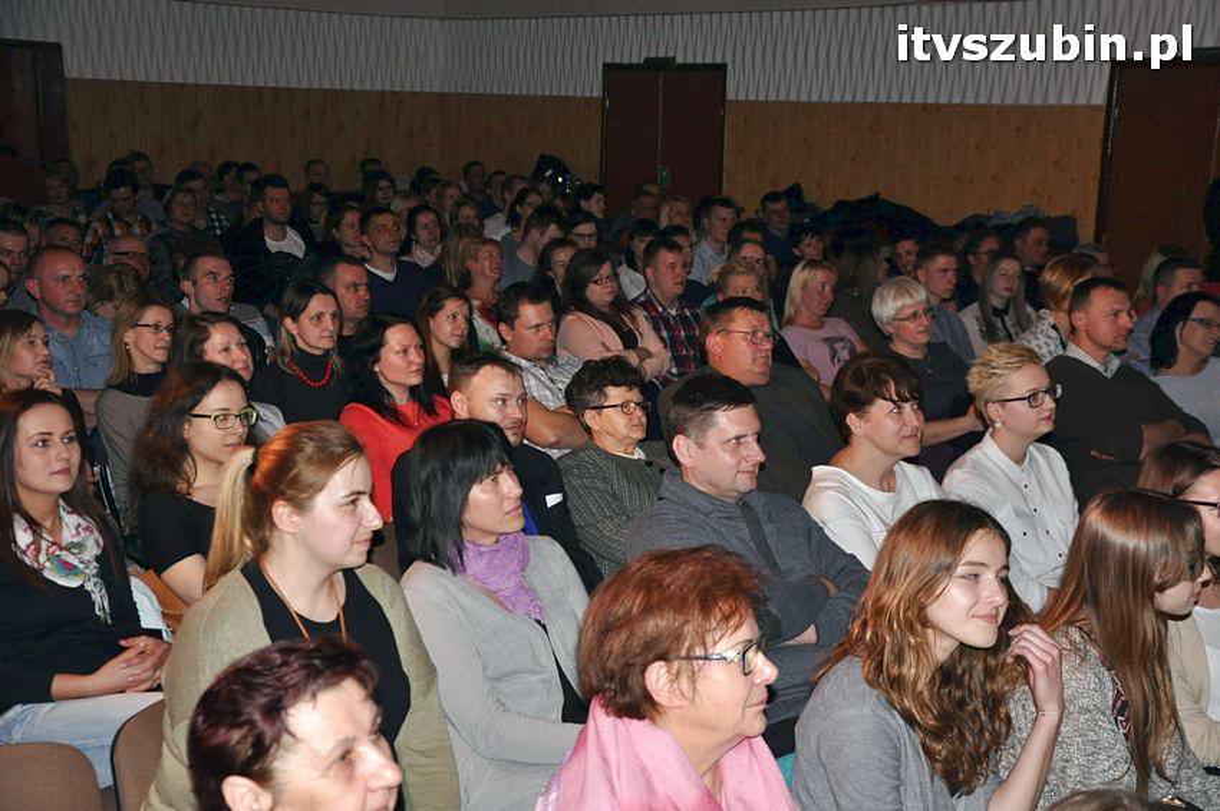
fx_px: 1727
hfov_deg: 38.9
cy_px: 406
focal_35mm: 51
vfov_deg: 26.4
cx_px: 610
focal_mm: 34
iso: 1000
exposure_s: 1/60
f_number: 4.2
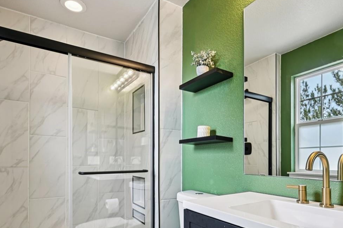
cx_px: 191
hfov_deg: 75.8
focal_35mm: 23
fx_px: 219
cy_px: 155
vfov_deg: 53.8
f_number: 11
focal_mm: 14
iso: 320
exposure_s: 1/15
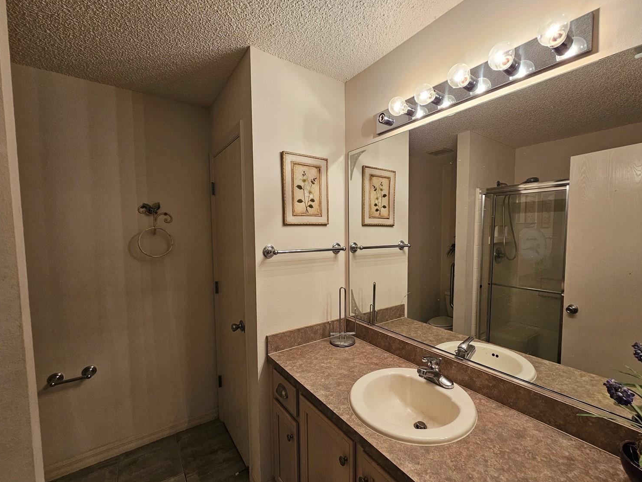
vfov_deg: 85.6
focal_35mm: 14
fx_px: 260
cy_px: 250
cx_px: 343
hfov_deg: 101.9
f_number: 2.2
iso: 160
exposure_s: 1/60
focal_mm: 2.2
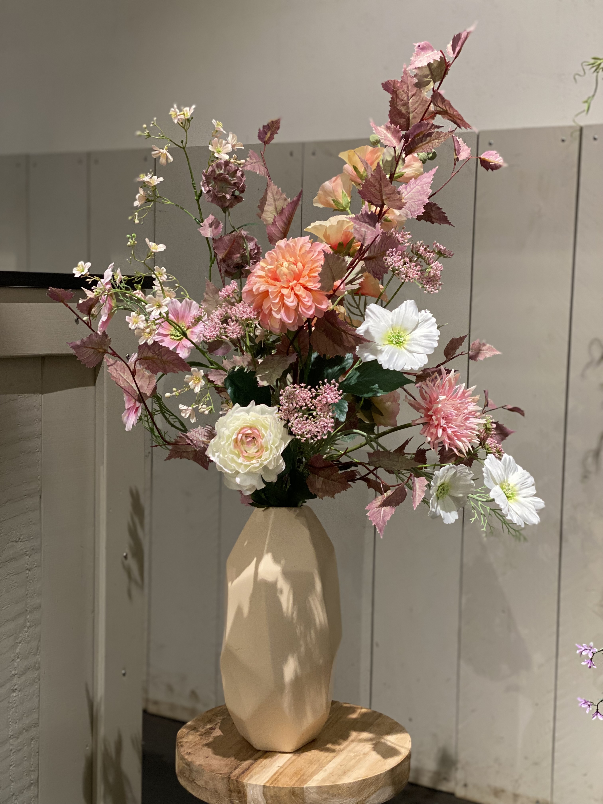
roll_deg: -1.8
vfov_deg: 36.8
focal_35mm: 52
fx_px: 1208
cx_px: 302
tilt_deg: -4.6
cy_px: 402
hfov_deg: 28.0
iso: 160
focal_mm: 6
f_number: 2
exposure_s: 1/50
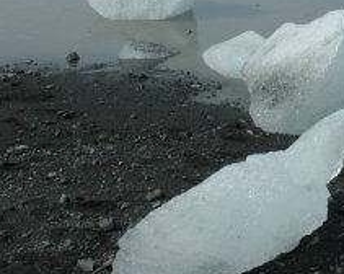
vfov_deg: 14.1
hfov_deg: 17.7
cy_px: -49
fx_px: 1077
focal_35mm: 106
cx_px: 340
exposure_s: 1/500
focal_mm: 22
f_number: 11
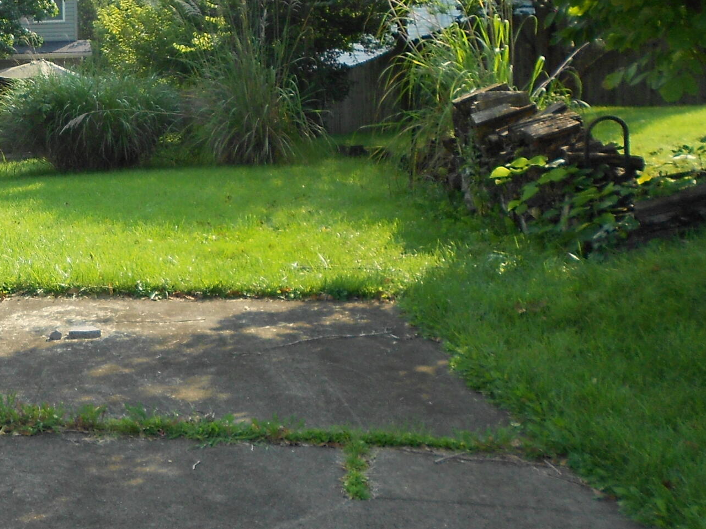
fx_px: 1244
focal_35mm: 61
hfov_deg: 28.6
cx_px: -83
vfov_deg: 23.9
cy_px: 156
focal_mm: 4.6
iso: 80
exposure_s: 1/320
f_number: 3.2
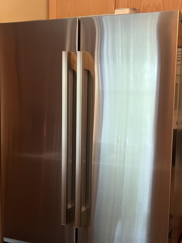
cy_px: 145
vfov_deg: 39.5
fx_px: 336
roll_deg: -1.2
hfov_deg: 30.2
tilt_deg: -4.8
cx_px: 104
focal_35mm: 48
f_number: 1.6
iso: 500
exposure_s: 1/40
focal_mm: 5.1
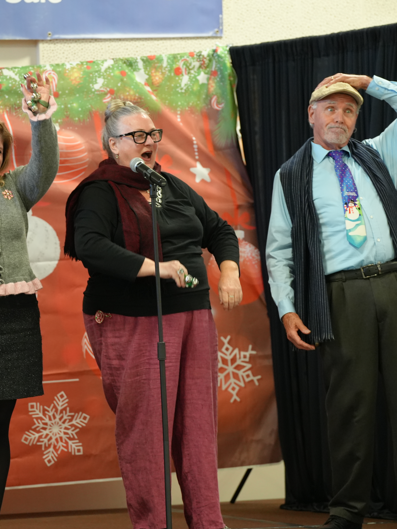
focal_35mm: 250
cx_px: 92
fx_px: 3823
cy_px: 265
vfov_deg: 7.9
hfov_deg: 5.9
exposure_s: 1/200
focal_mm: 173
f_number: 4
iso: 3200
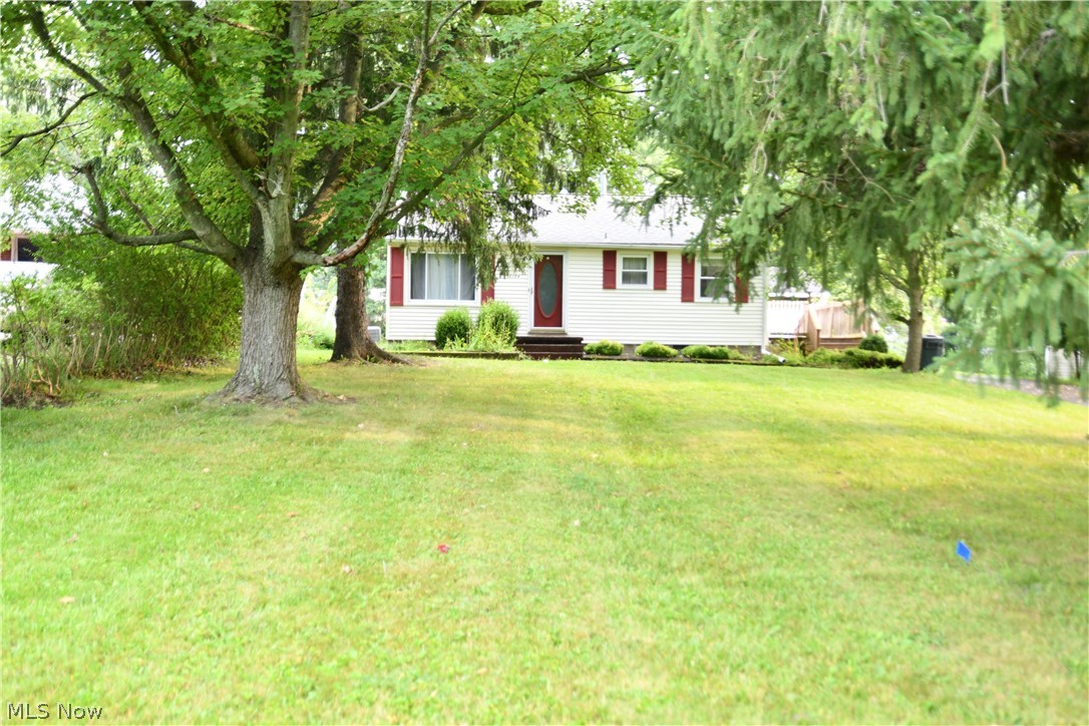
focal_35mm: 34
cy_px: 363
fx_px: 1028
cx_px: 544
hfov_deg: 55.8
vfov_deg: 38.9
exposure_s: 1/80
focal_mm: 23
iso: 250
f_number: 3.5
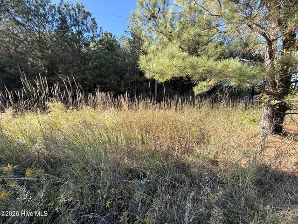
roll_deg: -1.6
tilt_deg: -3.6
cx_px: 149
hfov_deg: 102.0
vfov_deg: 85.7
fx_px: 121
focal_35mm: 14
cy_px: 112
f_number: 2.2
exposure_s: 1/277
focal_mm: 2.22
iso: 50
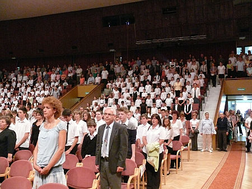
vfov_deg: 40.7
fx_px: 255
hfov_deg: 52.6
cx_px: 126
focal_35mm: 35
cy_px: 94
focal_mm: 7.4
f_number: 2.8
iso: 800
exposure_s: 1/30
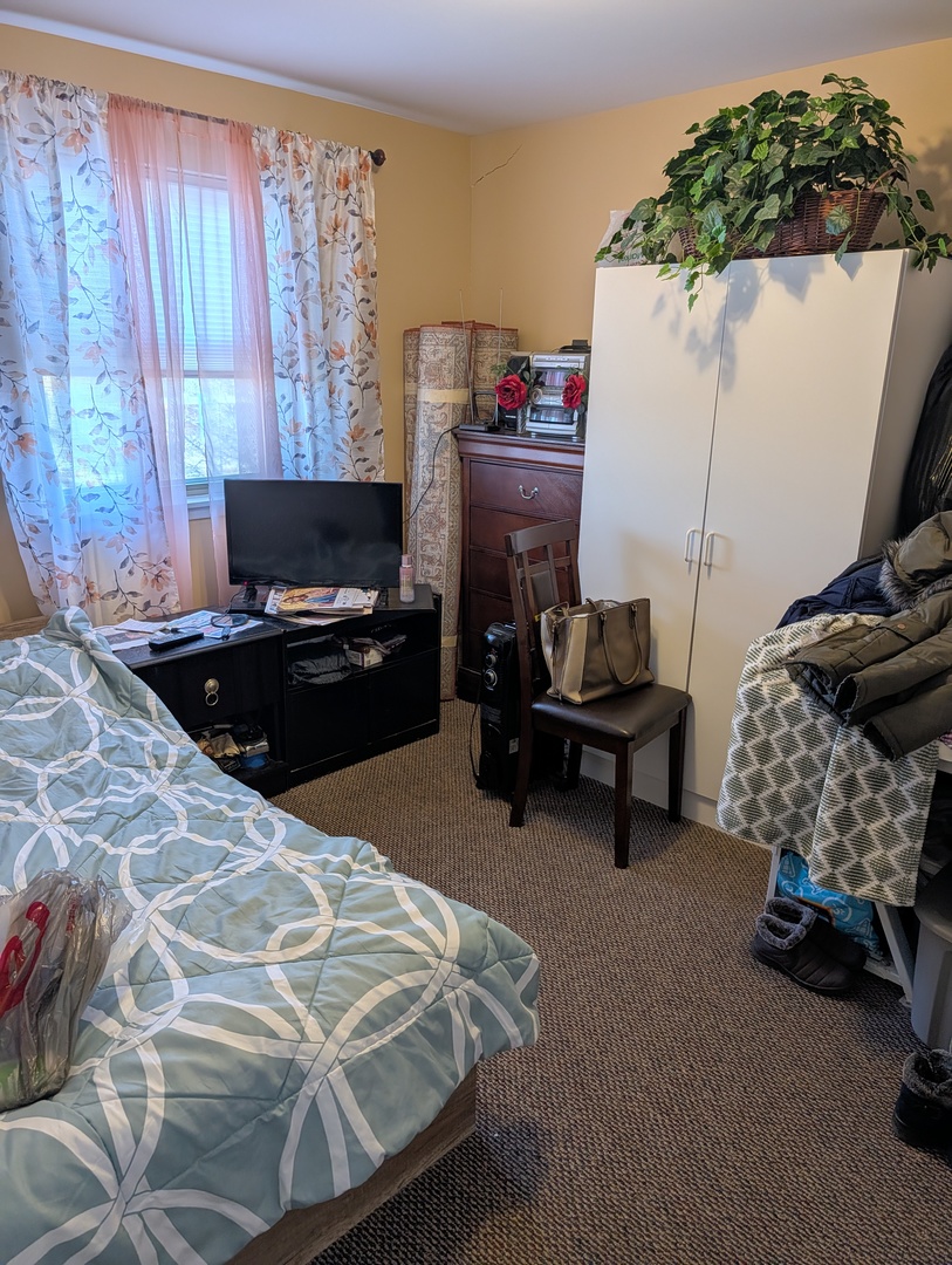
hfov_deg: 56.9
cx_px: 476
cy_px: 632
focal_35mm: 24
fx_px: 878
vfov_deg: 71.5
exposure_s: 1/305
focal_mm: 6.9
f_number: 1.68
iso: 14
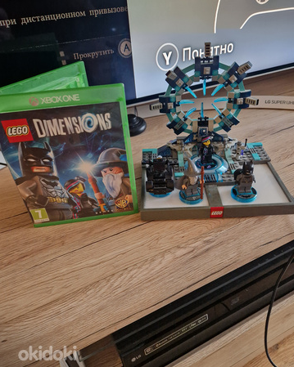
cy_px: 177
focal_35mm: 25
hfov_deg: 56.8
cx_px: 149
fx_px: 272
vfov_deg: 68.1
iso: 640
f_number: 1.8
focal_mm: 5.4
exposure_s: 1/120
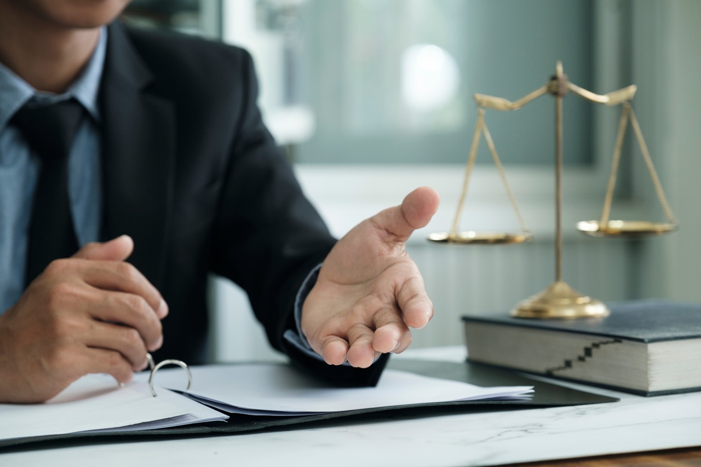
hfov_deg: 24.5
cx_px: 350
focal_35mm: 83
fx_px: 1616
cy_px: 234
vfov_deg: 16.5
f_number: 3.2
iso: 400
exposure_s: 1/60
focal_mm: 55
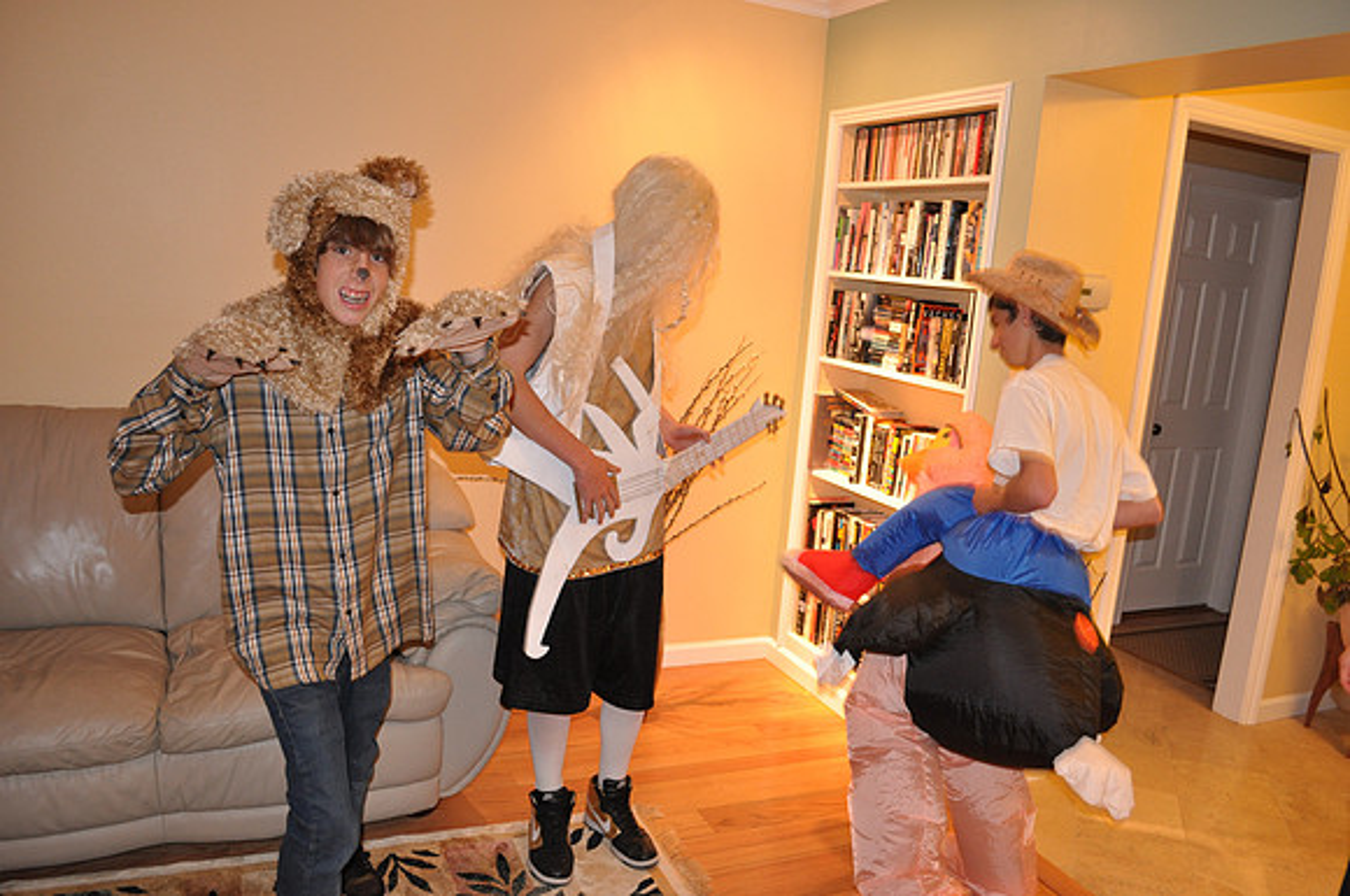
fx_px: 1011
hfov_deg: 67.5
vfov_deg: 47.8
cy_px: 448
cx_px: 675
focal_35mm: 27
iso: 800
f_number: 3.5
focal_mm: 18
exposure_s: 1/30
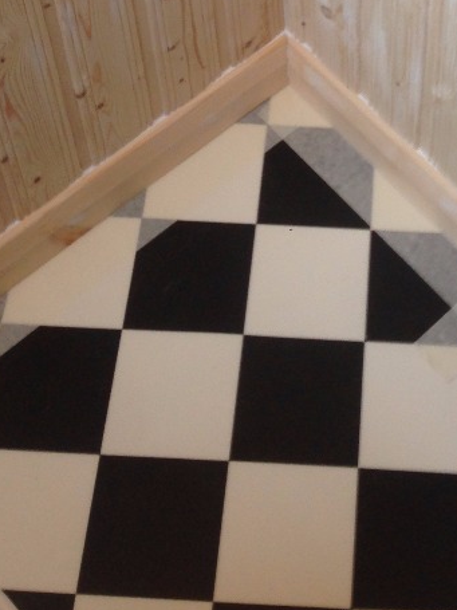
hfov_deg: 16.8
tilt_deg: -45.0
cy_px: -168
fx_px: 1532
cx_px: 373
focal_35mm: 87
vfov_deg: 20.7
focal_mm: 4.12
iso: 50
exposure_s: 1/24
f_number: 2.4
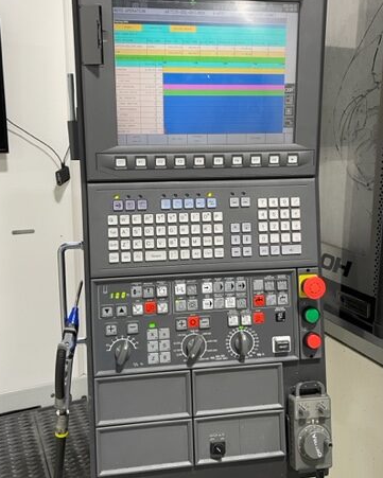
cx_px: 188
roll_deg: +0.2
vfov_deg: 50.2
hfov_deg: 41.2
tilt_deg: -11.2
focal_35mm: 36
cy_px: 225
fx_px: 510
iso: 100
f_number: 1.6
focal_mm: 5.1
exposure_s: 1/51
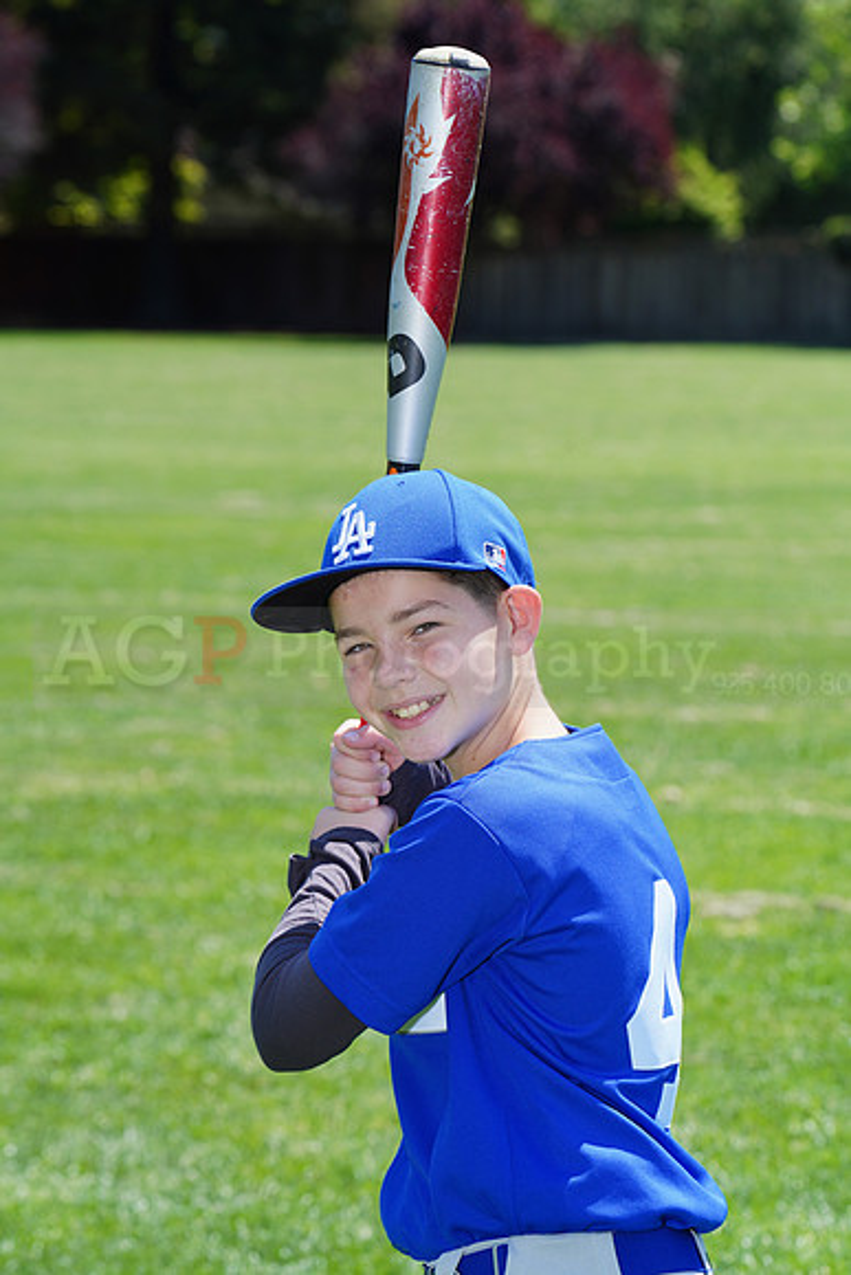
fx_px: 5847
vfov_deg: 12.4
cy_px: 638
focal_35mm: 165
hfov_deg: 8.3
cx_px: 426
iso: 125
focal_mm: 165
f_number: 9
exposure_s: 1/200
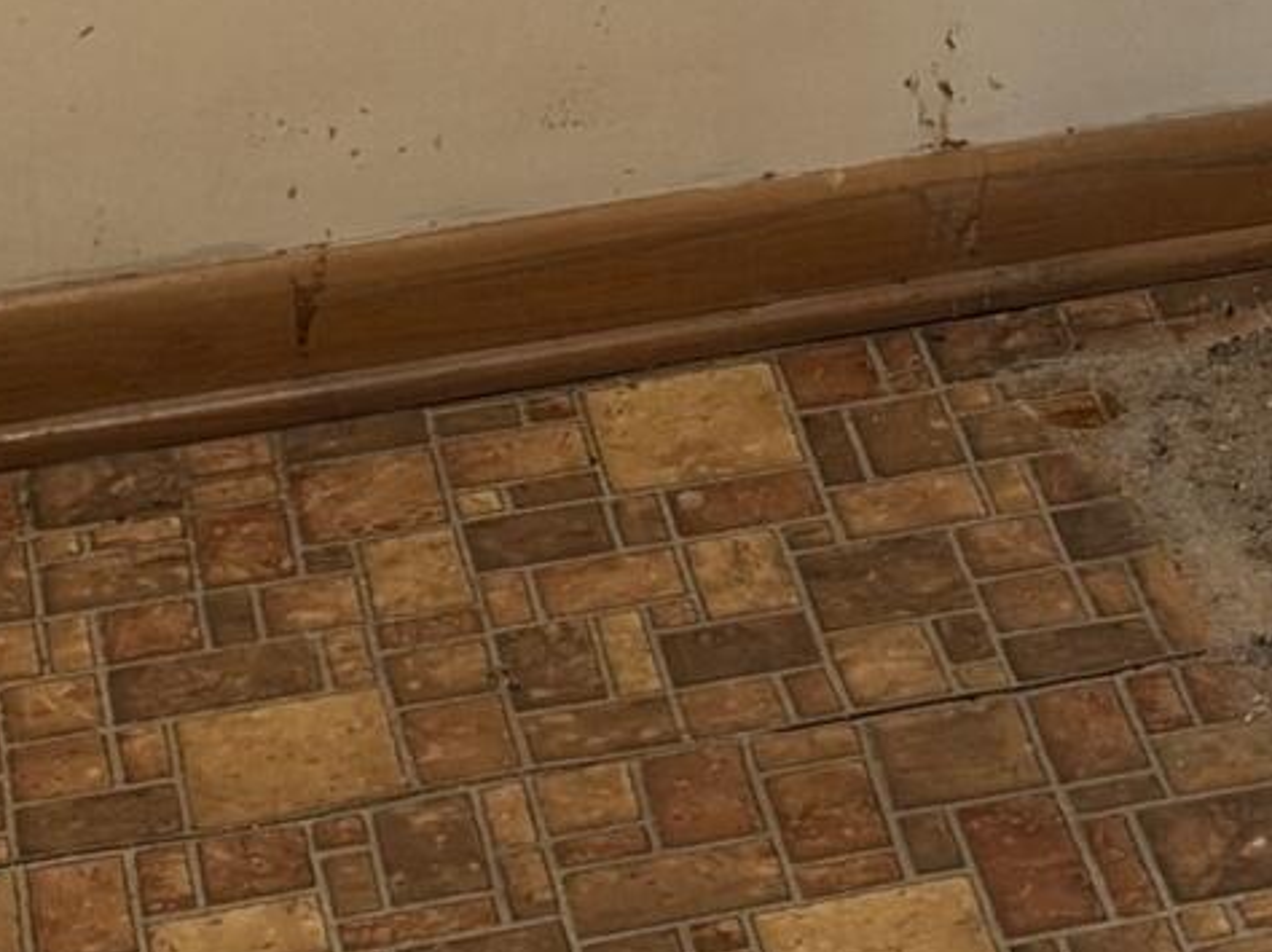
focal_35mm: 152
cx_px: 1457
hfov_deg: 12.7
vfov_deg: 8.8
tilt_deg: -11.4
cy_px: -1419
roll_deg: +0.1
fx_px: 5583
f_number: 1.48
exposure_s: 1/60
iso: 160
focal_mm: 6.93
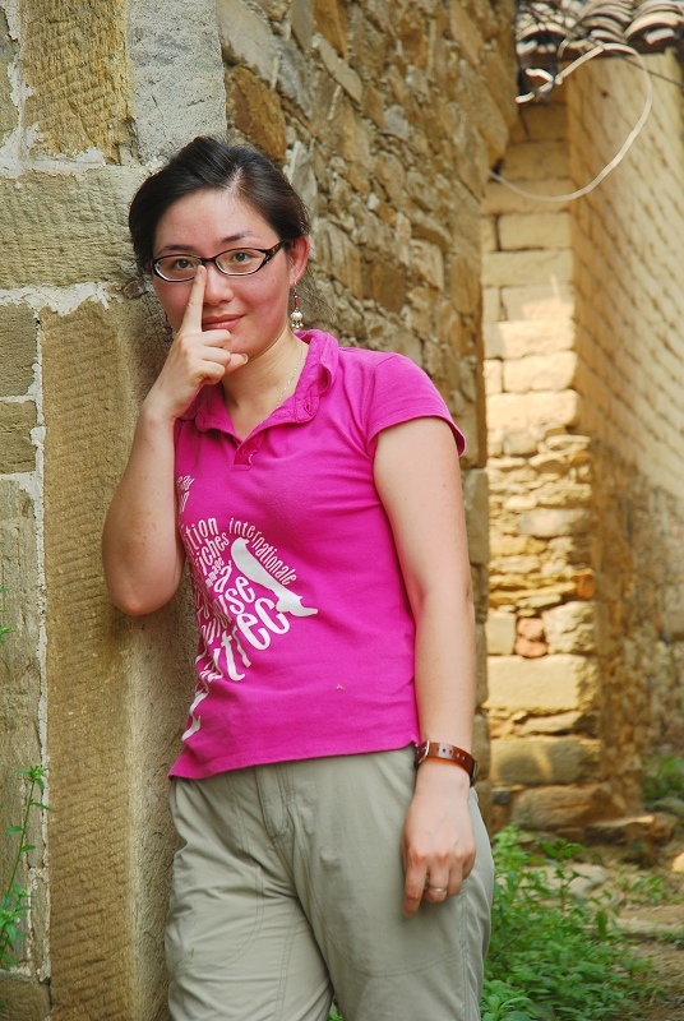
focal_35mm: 105
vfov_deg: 19.4
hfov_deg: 13.1
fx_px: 2982
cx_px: 342
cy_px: 510
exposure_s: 1/125
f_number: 4.5
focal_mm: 70
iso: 160
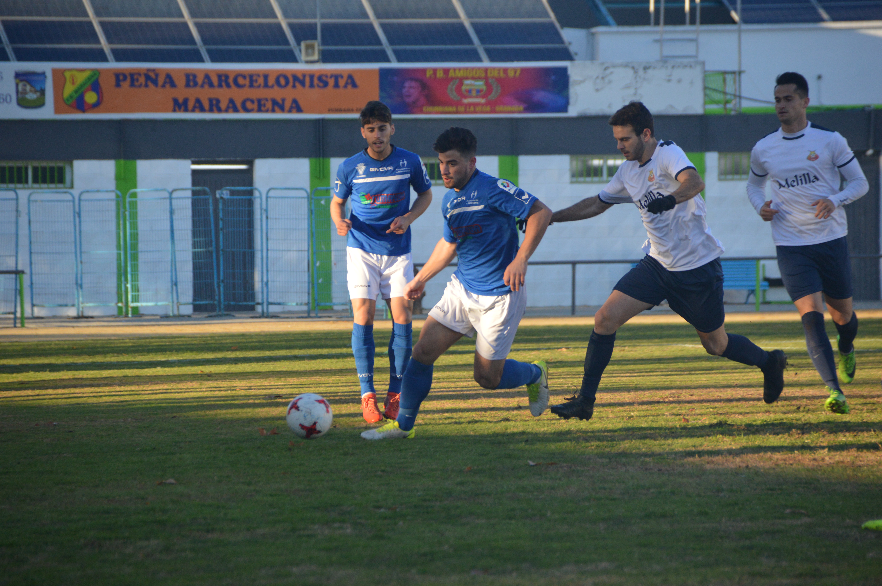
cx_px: 441
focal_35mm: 278
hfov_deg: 7.4
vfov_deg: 4.9
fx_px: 6793
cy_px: 293
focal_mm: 185
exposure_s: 1/500
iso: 560
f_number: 6.3
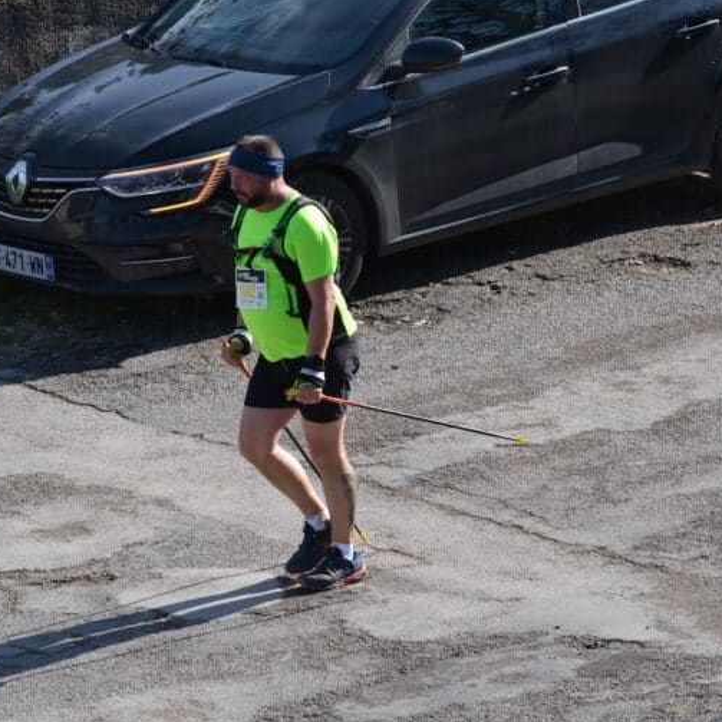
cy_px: 360
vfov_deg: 6.0
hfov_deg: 6.0
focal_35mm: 292
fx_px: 6890
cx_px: 301
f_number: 5.6
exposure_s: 1/1250
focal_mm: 150
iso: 400
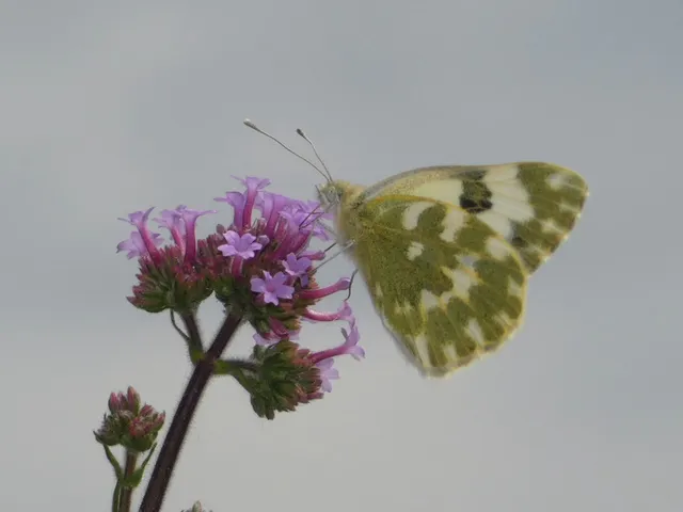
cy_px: 256
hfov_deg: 6.2
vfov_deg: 4.7
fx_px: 6294
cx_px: 342
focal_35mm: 319
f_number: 5.6
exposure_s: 1/320
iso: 80
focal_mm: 57.2
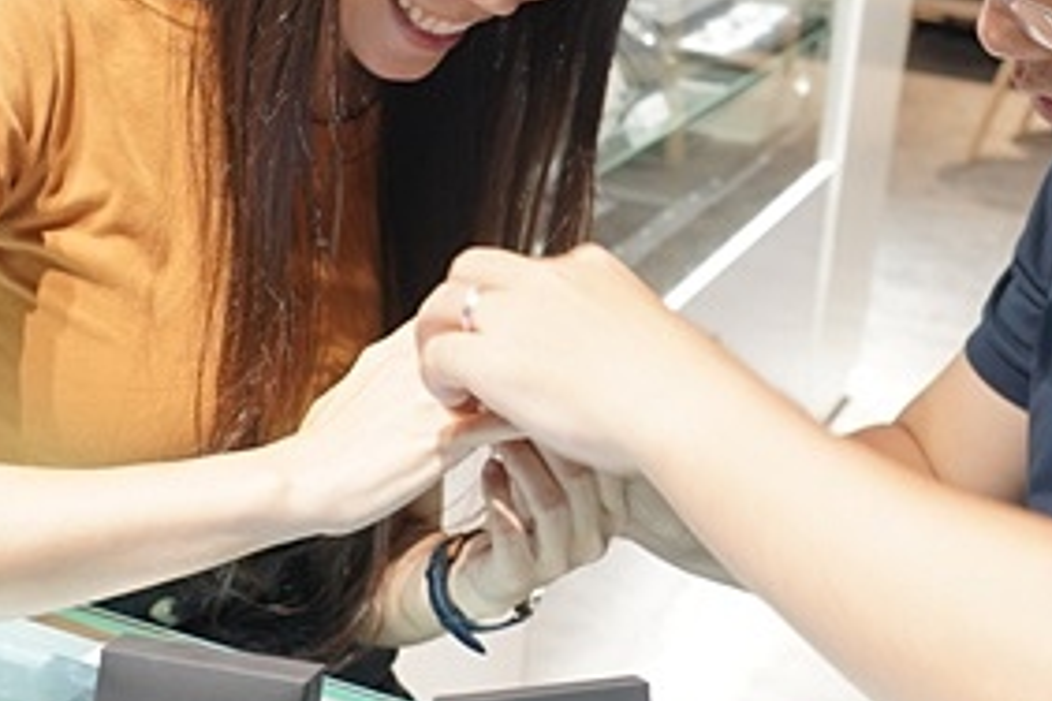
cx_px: 634
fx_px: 1987
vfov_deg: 19.8
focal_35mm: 68
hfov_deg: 29.6
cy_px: 140
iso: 800
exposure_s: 1/30
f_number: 4
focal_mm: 24
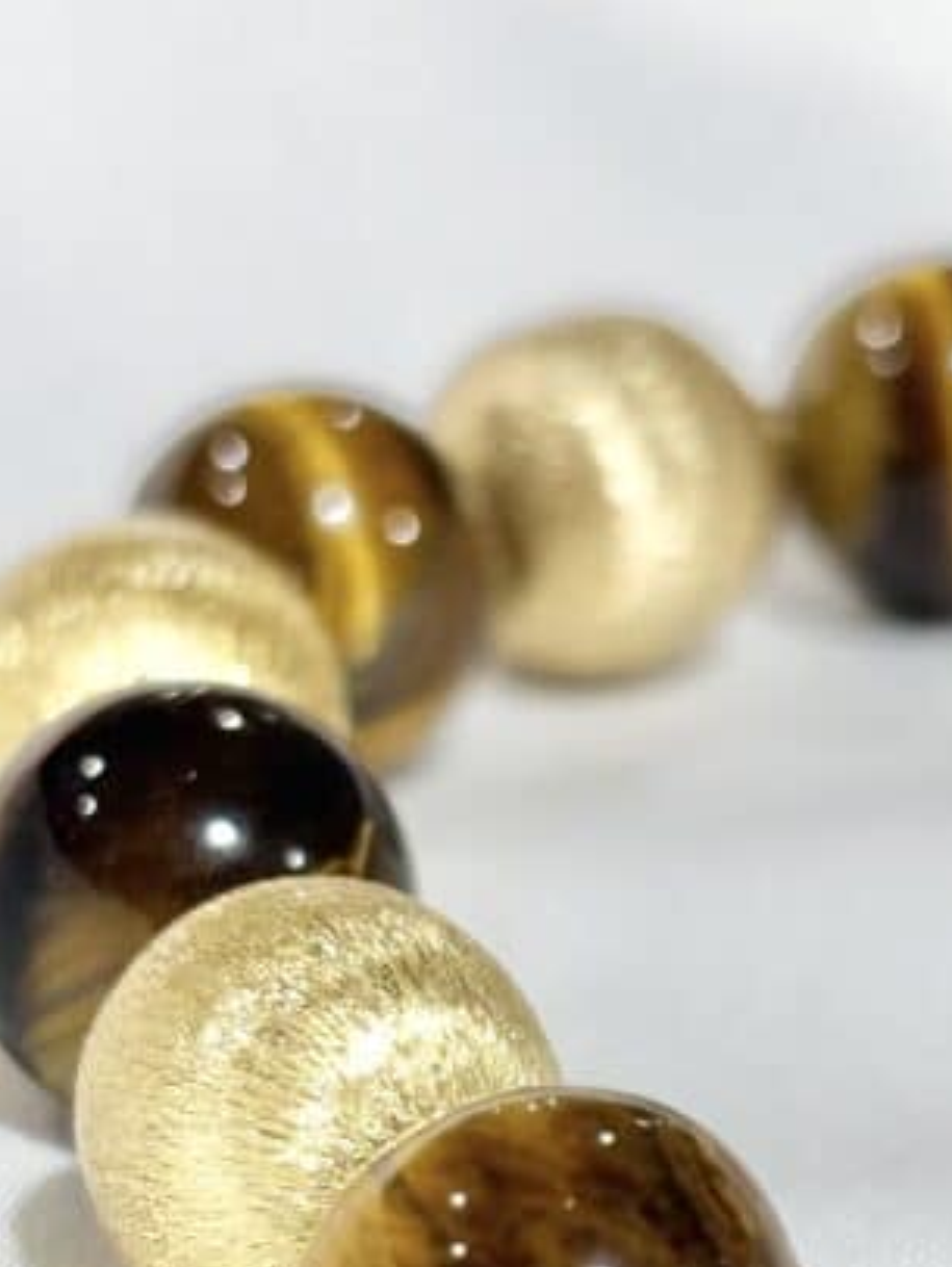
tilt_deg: -17.8
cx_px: 846
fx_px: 4799
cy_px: 1189
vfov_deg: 14.9
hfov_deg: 11.3
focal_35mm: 131
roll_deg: +0.9
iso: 32
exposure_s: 1/228
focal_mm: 5.96
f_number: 1.6
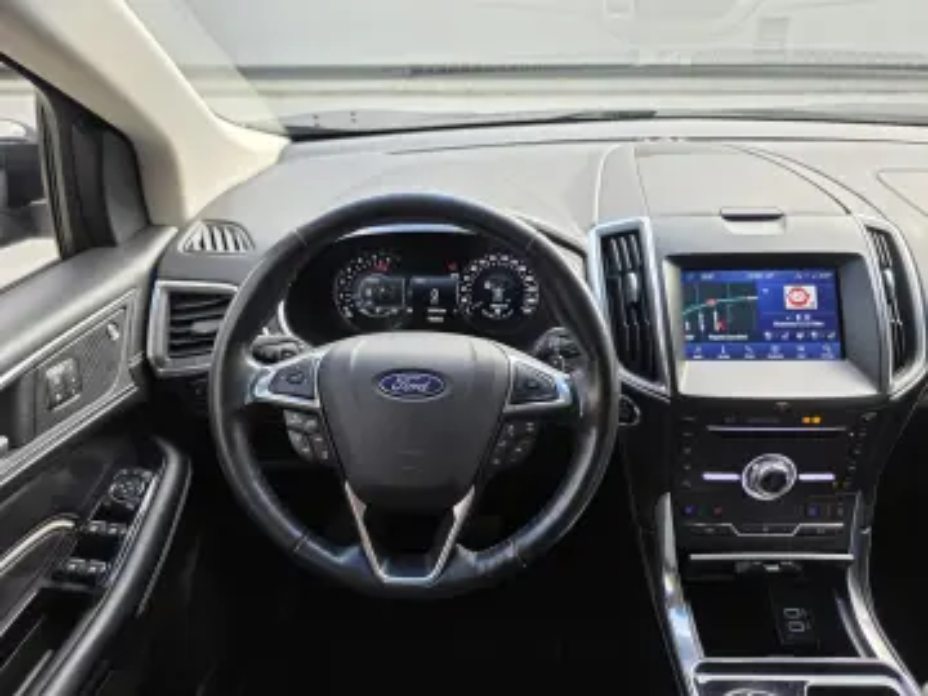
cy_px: 348
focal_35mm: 23
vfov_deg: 58.9
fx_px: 617
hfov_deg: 73.9
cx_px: 464
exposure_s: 1/180
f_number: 1.7
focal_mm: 6.3
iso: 50
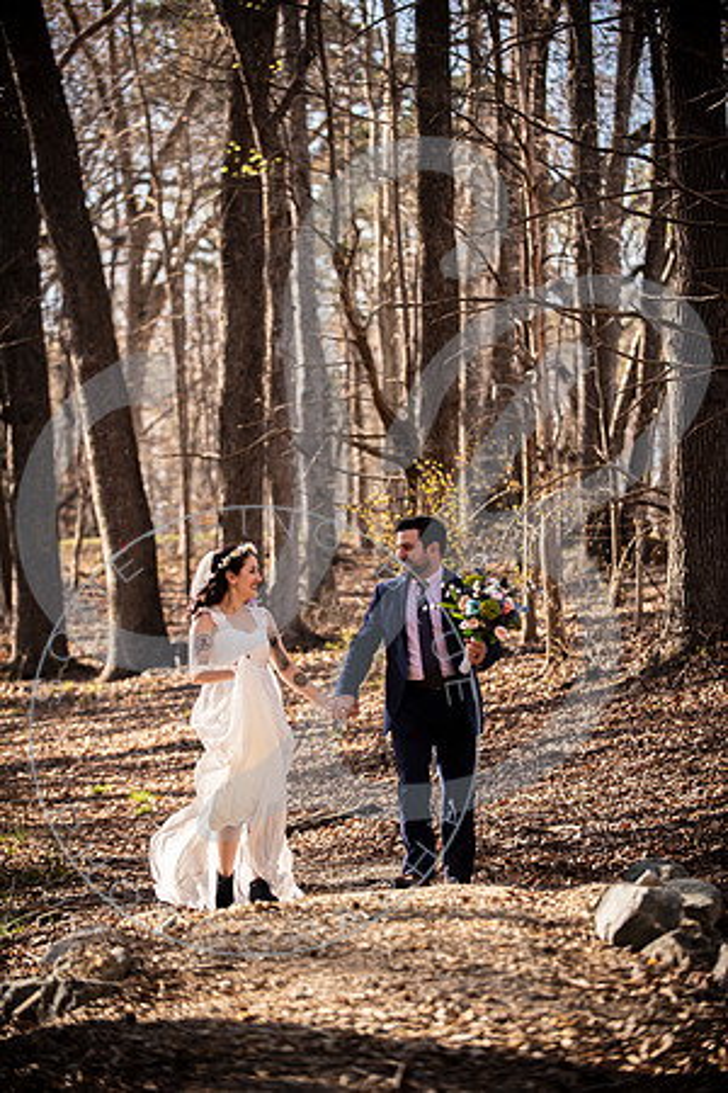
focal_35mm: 105
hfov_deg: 13.0
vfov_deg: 19.5
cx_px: 364
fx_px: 3185
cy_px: 546
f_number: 2.8
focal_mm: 105
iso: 100
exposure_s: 1/800
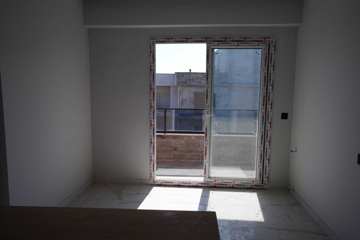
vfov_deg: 46.4
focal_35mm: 28
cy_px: 120
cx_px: 180
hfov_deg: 65.5
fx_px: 280
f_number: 9
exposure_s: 1/125
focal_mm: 28
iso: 100
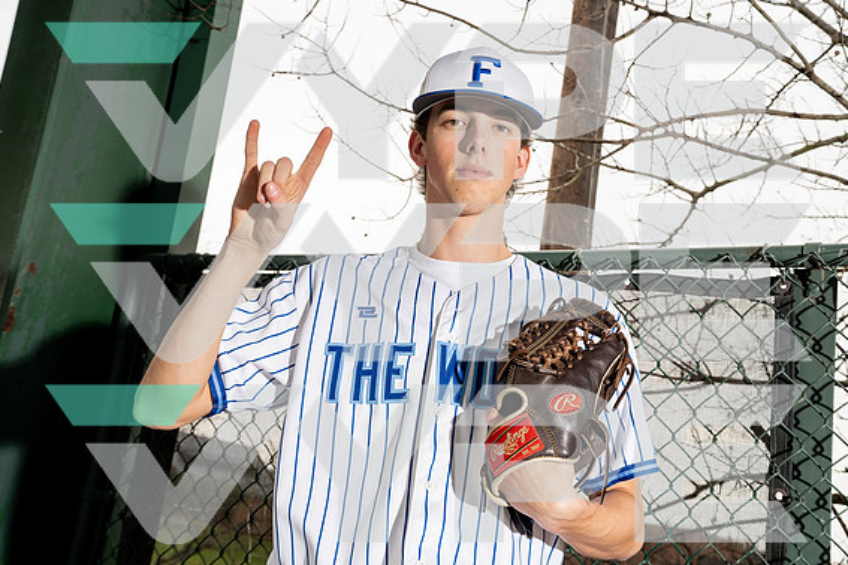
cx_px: 431
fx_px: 1013
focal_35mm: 43
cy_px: 283
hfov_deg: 45.4
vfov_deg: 31.2
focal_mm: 42
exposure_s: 1/250
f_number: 6.3
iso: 640
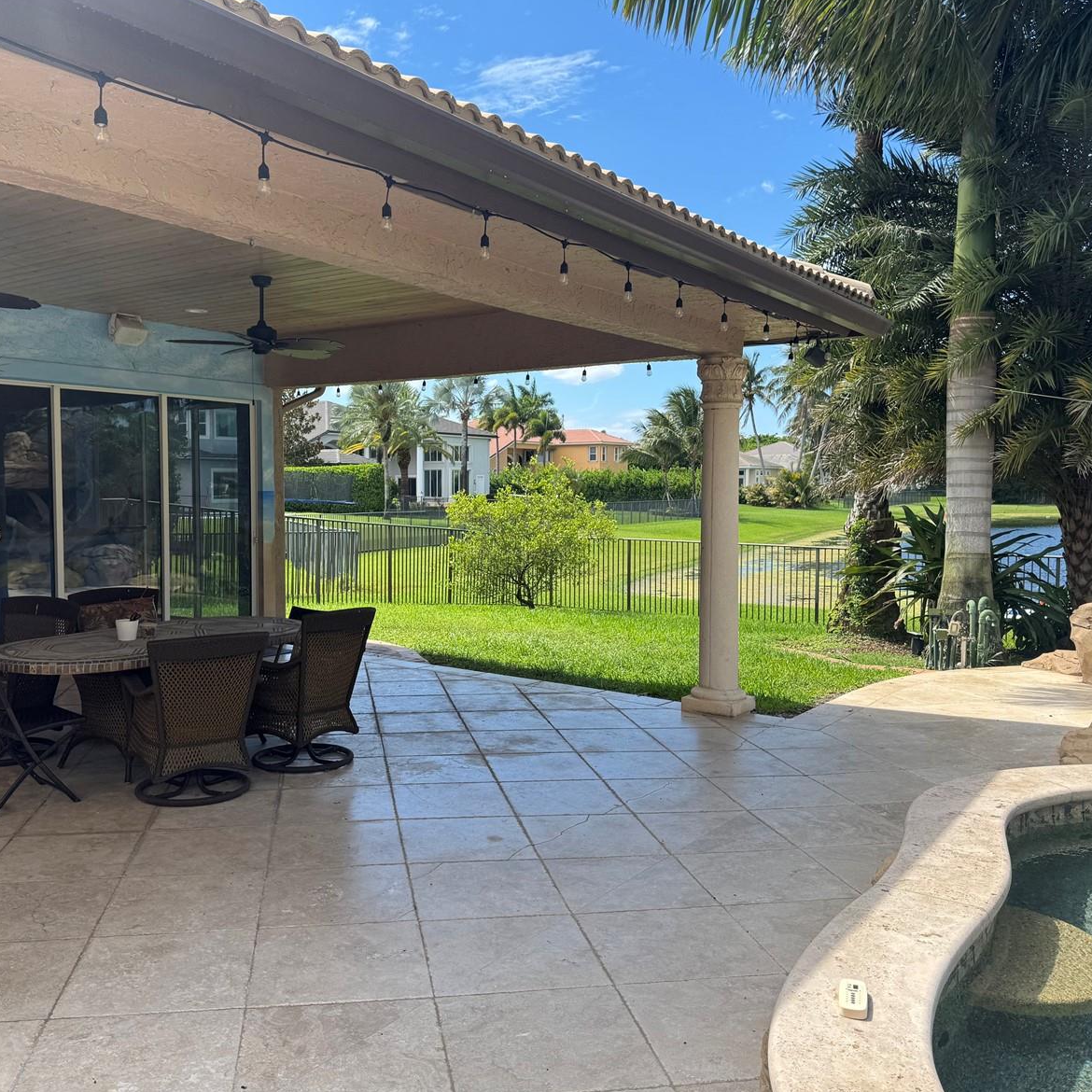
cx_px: 457
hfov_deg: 55.4
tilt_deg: -3.2
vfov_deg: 55.6
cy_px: 536
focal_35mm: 29
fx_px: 1035
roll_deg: +0.0
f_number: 1.78
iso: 80
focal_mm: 6.76
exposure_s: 1/2041
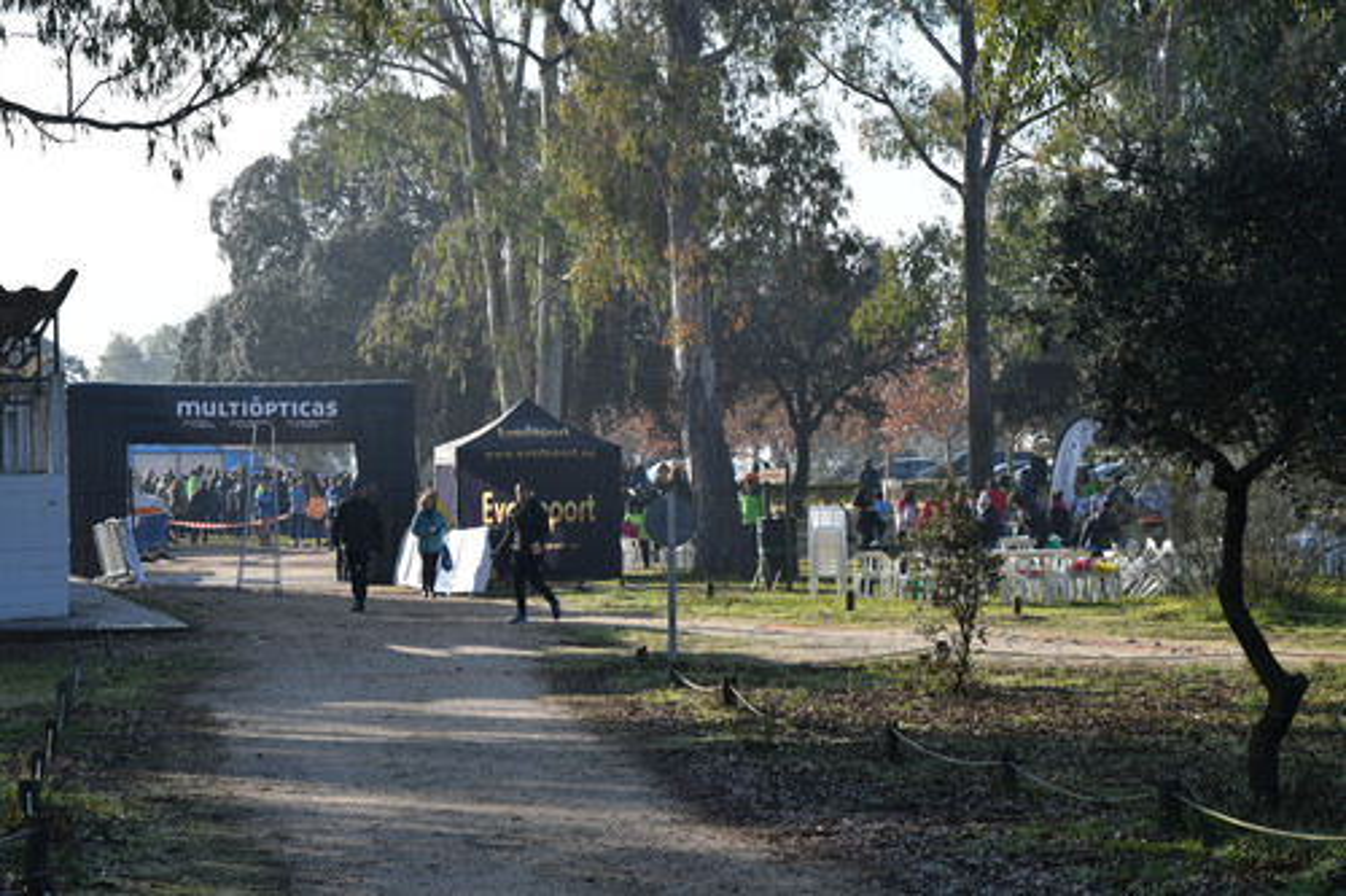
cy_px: 448
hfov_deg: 20.0
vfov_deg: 13.4
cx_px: 673
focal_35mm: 102
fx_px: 3812
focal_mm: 68
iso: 400
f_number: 5.6
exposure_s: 1/1600
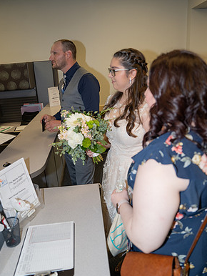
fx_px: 223
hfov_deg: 49.8
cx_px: 103
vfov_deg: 63.3
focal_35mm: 28
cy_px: 129
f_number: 2.8
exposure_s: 1/250
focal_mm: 25
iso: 640
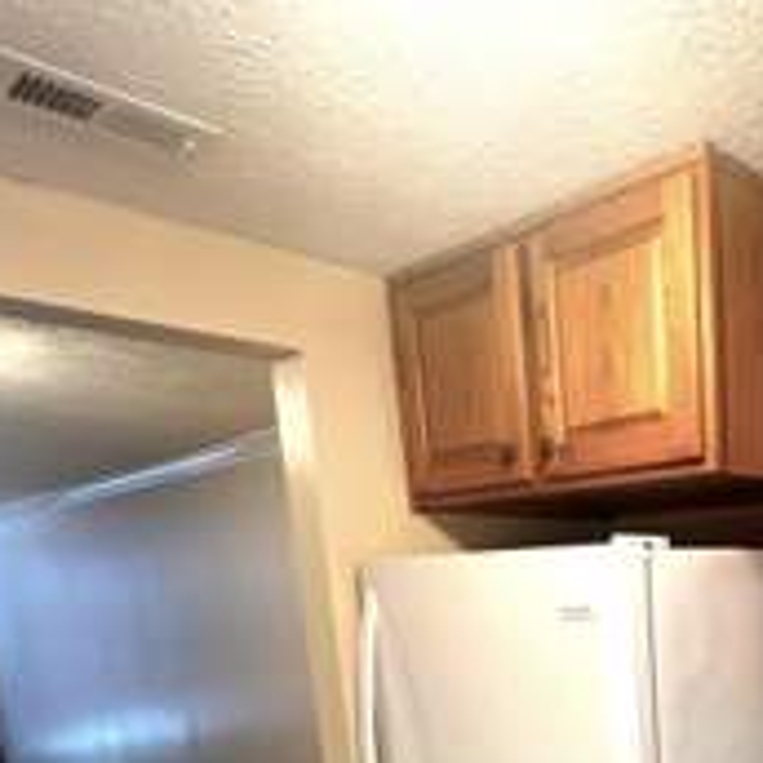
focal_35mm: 32
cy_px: 761
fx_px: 798
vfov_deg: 43.8
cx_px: 732
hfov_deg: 44.8
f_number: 1.8
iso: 200
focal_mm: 1.57
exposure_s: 1/60
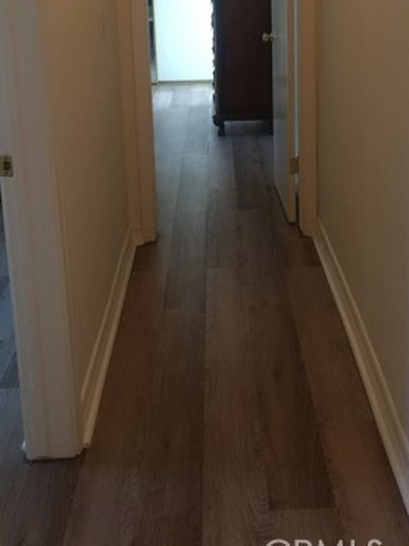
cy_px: 103
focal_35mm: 50
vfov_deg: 36.8
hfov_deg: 29.1
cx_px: 232
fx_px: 788
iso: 80
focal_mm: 4.15
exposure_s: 1/15
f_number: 2.2
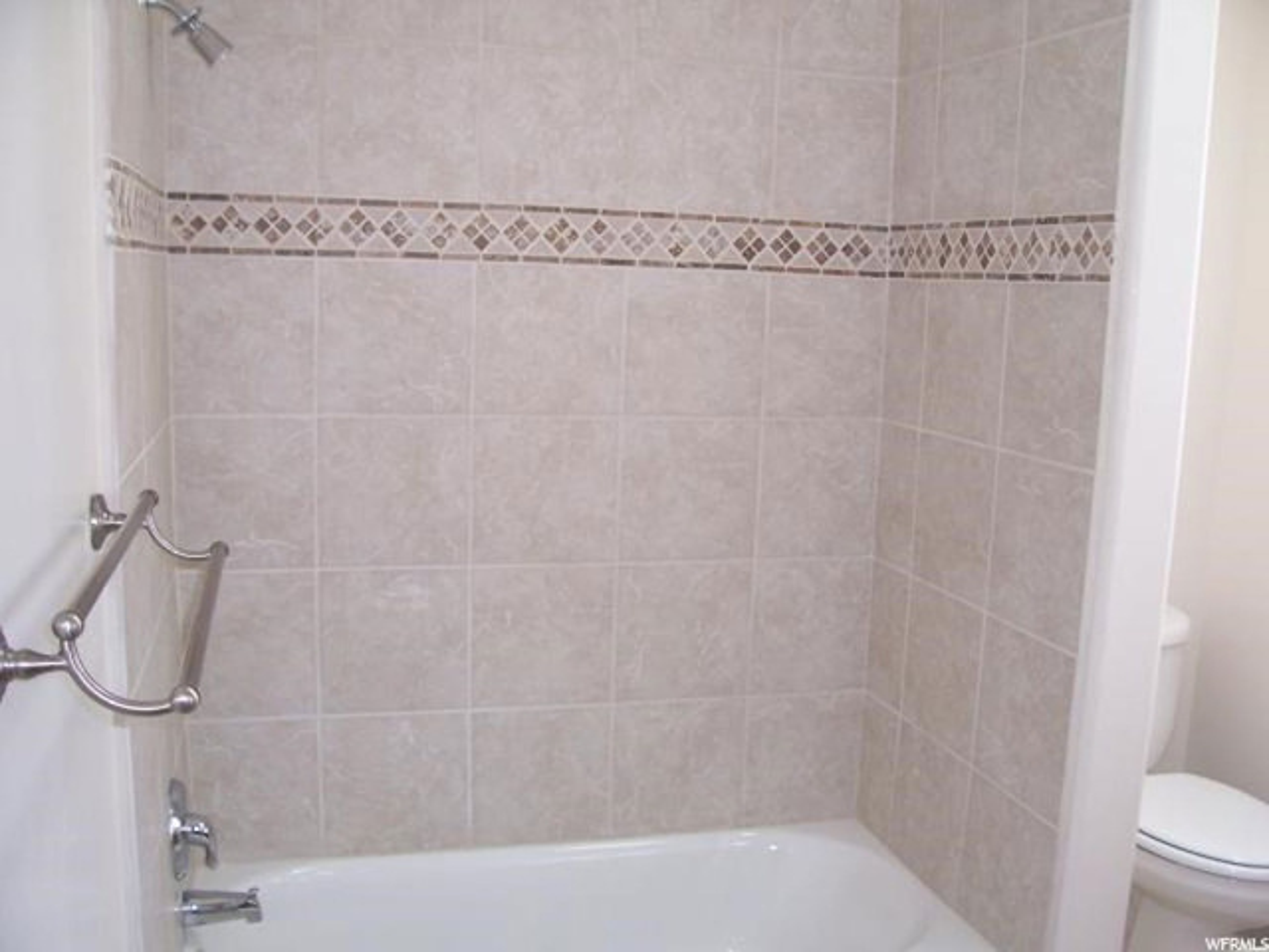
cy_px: 476
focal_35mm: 34
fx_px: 1246
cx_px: 634
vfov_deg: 41.8
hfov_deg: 54.0
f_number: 2.7
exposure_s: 1/60
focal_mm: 5.6
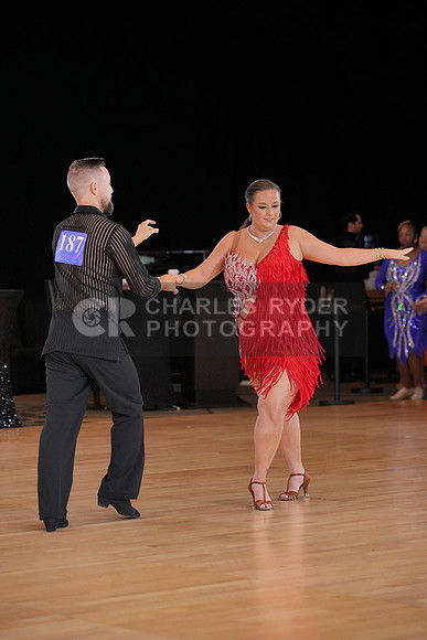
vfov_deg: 19.3
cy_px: 320
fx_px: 1885
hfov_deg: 12.9
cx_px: 214
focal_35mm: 106
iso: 2500
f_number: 3.5
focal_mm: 106
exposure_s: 1/500
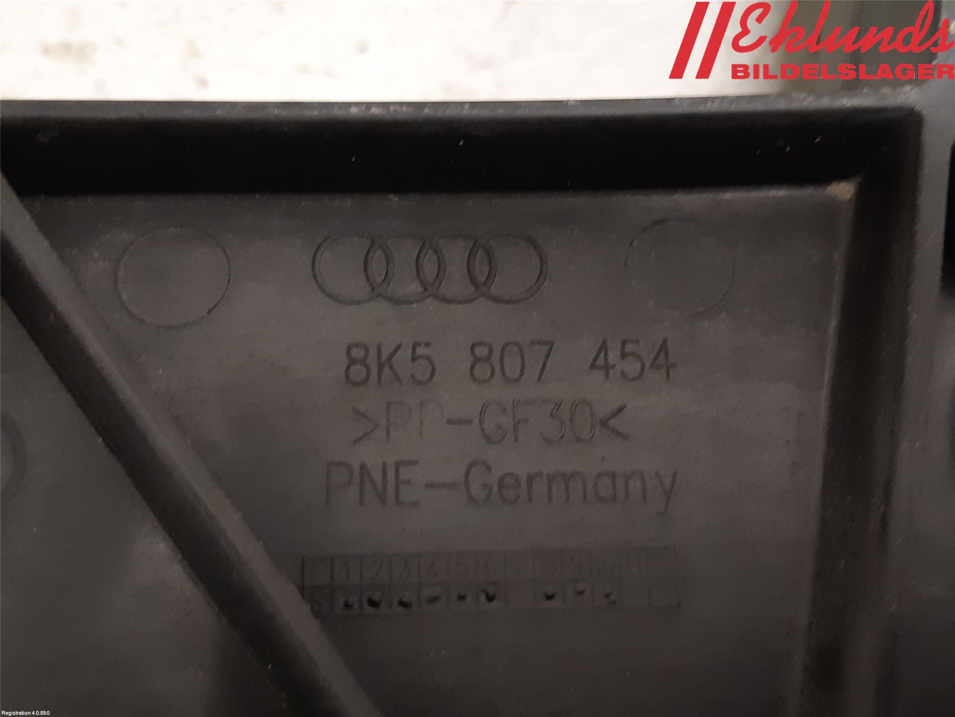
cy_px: 358
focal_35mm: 26
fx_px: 717
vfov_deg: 53.1
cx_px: 478
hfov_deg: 67.3
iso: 250
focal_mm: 3.93
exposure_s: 1/25
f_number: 1.7
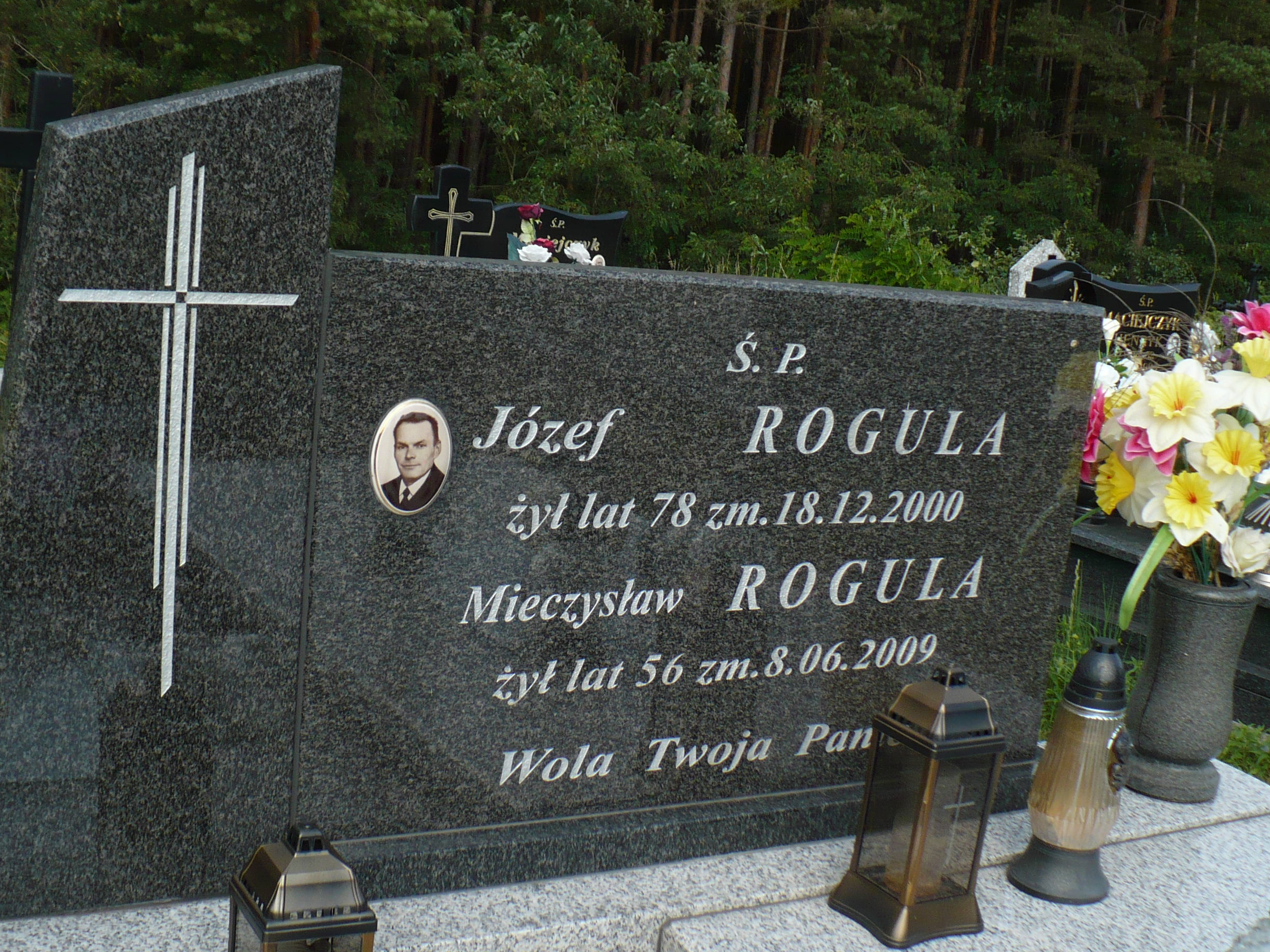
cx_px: 642
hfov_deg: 40.4
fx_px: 1725
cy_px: 560
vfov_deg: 30.8
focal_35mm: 47
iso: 100
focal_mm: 6.1
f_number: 2.8
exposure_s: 1/800
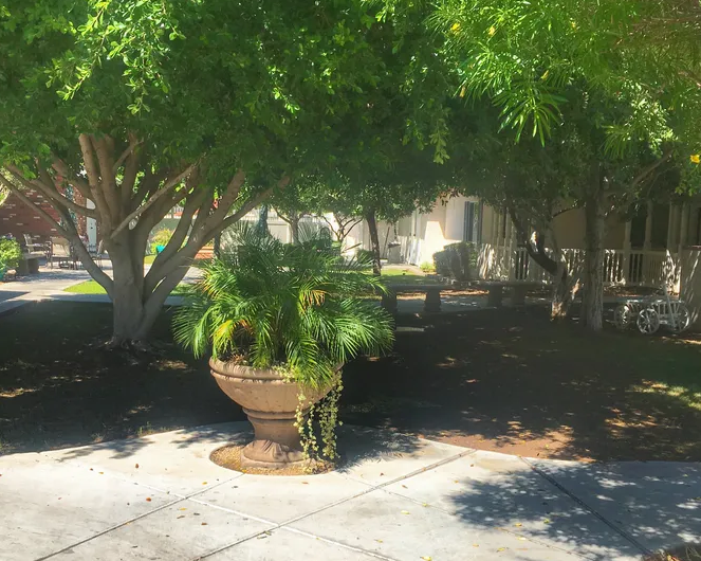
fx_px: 850
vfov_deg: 36.4
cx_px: 303
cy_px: 320
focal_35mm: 41
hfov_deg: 44.7
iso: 25
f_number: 2.2
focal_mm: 4.2
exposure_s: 1/962
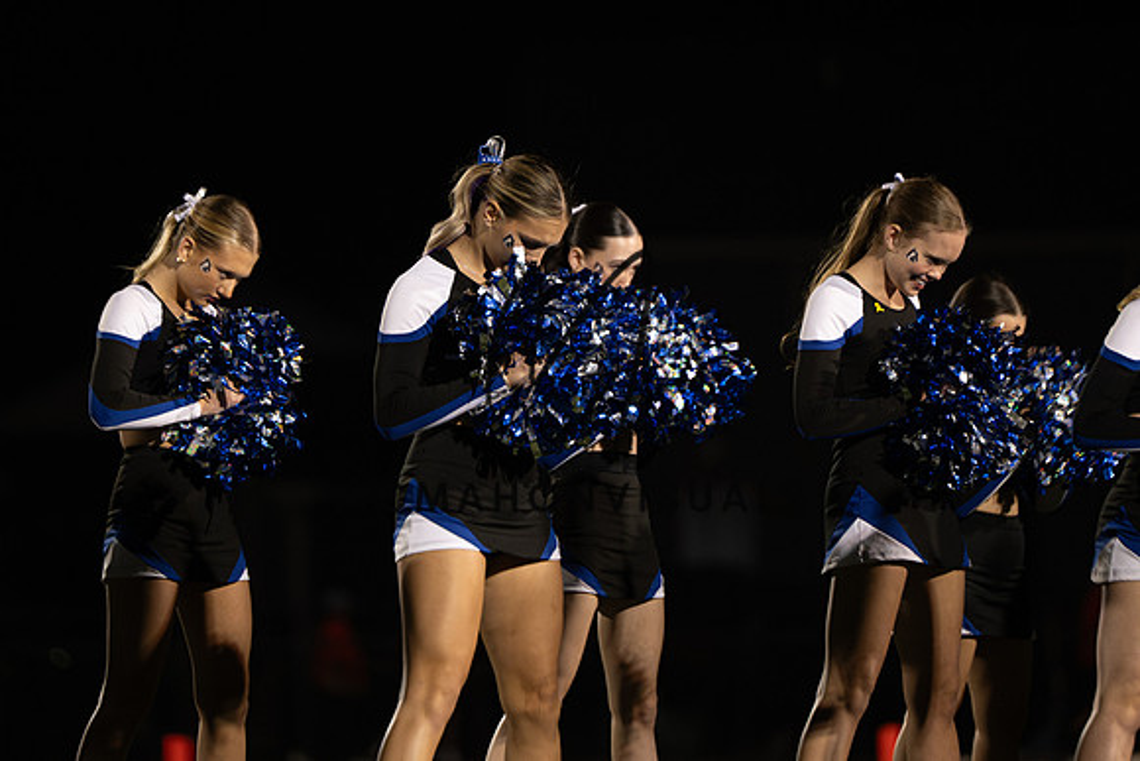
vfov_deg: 3.7
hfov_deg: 5.5
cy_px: 347
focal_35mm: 374
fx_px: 11838
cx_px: 499
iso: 2500
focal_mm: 200
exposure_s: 1/640
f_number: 2.8
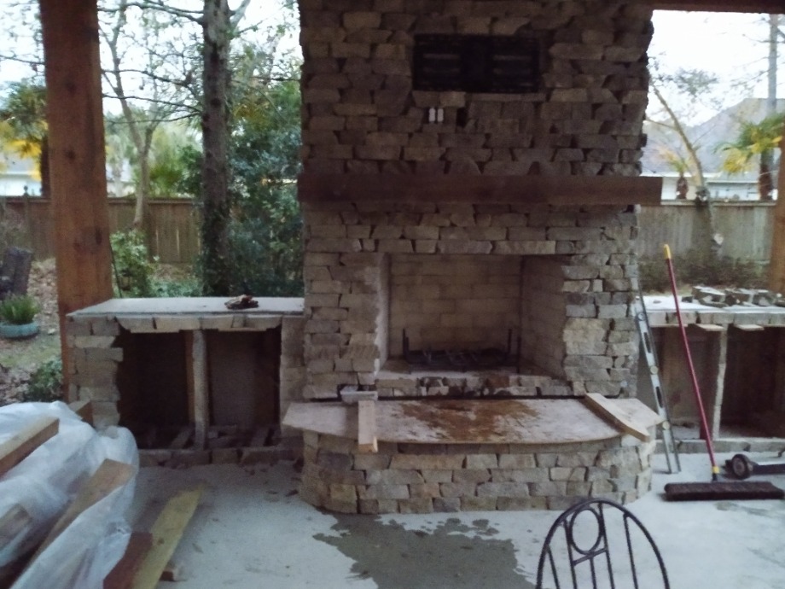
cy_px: 294
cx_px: 392
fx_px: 454
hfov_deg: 81.7
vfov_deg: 66.0
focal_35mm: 20
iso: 6384
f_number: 2
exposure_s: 1/15
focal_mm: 3.54
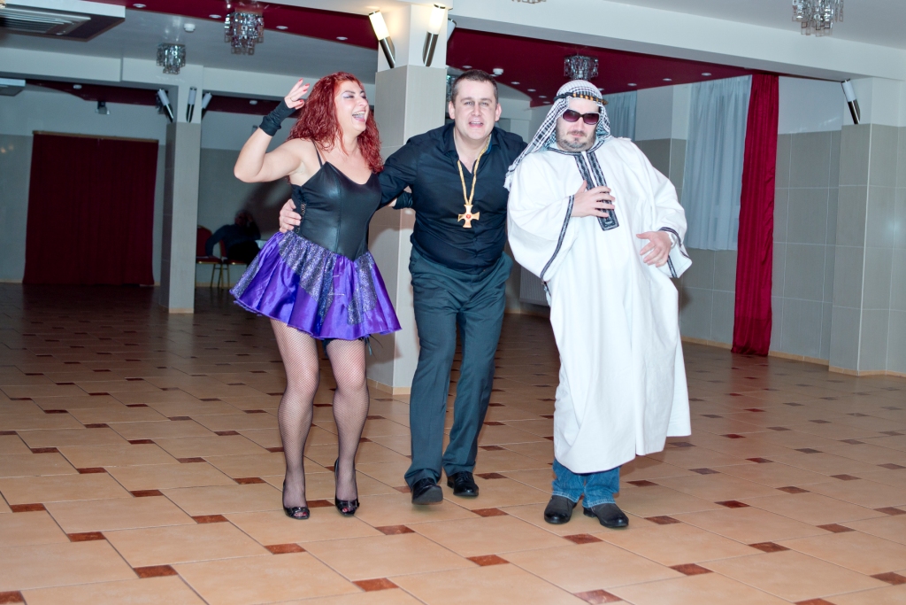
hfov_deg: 54.4
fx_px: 881
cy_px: 302
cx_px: 453
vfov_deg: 37.9
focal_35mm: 35
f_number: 3.2
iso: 320
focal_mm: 35
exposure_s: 1/320
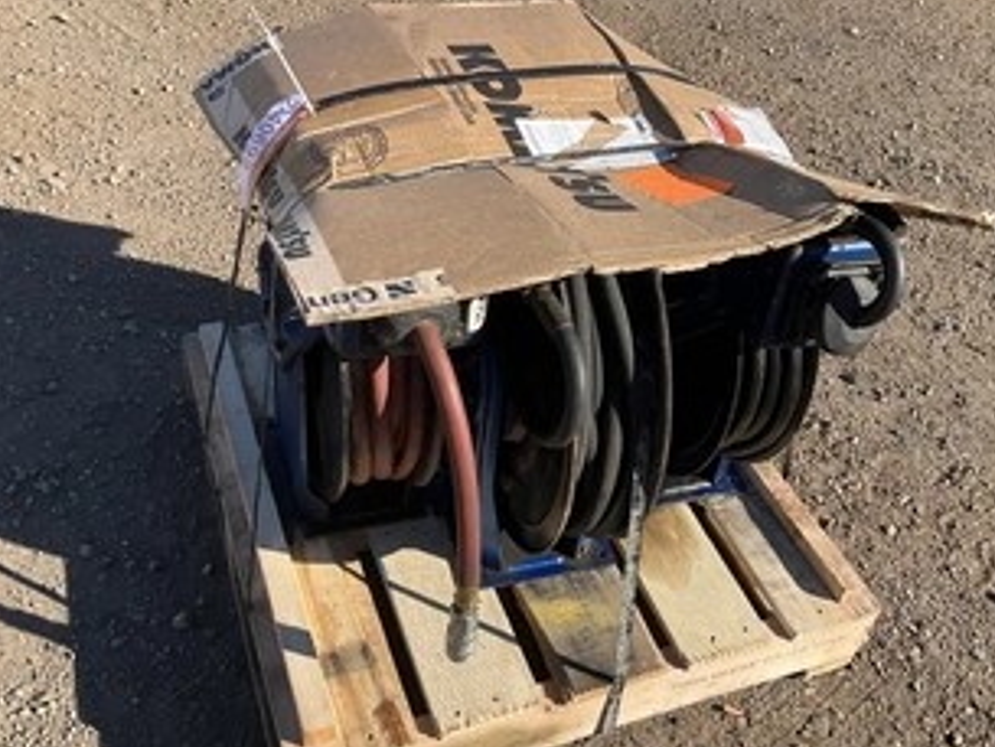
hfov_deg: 48.5
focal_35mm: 38
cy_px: 401
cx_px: 620
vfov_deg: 37.7
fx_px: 1093
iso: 25
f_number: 1.8
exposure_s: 1/1076
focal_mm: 3
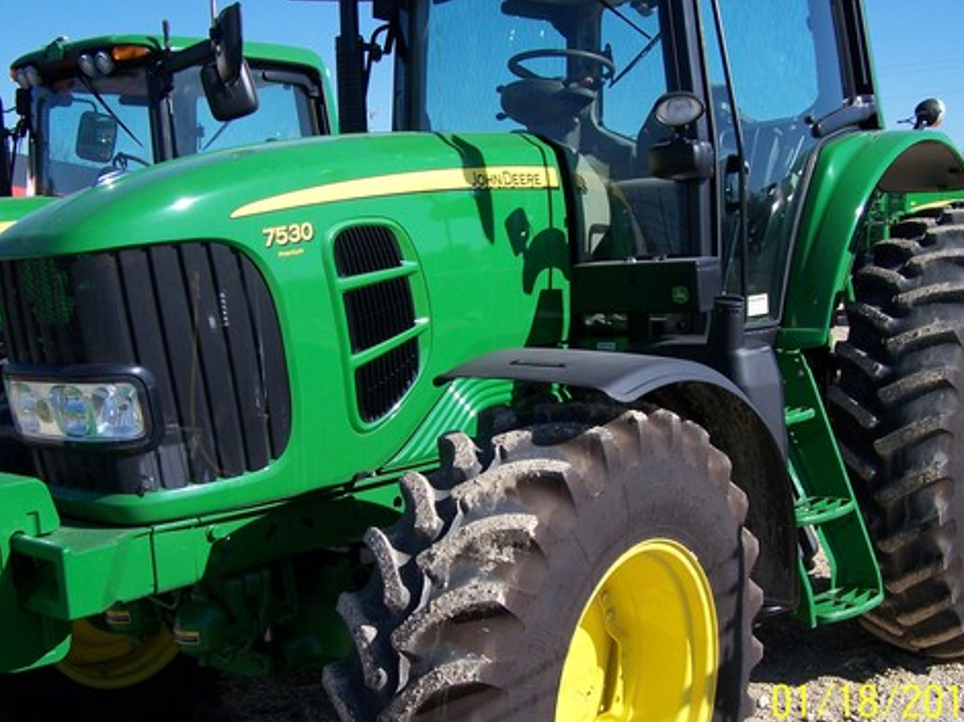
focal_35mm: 44
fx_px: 1225
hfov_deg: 43.0
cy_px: 394
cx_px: 490
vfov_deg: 32.8
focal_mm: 6.3
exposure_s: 1/1000
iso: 80
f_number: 2.8
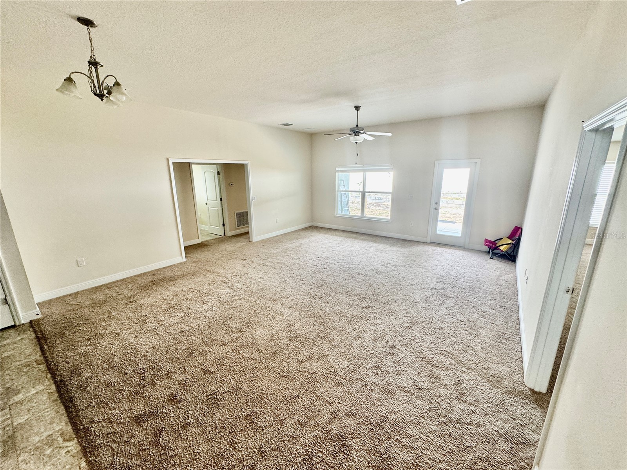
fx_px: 254
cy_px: 235
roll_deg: +1.3
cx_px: 314
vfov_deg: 85.7
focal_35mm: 14
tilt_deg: -13.2
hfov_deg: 102.1
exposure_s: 1/99
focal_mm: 2.22
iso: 160
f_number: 2.2
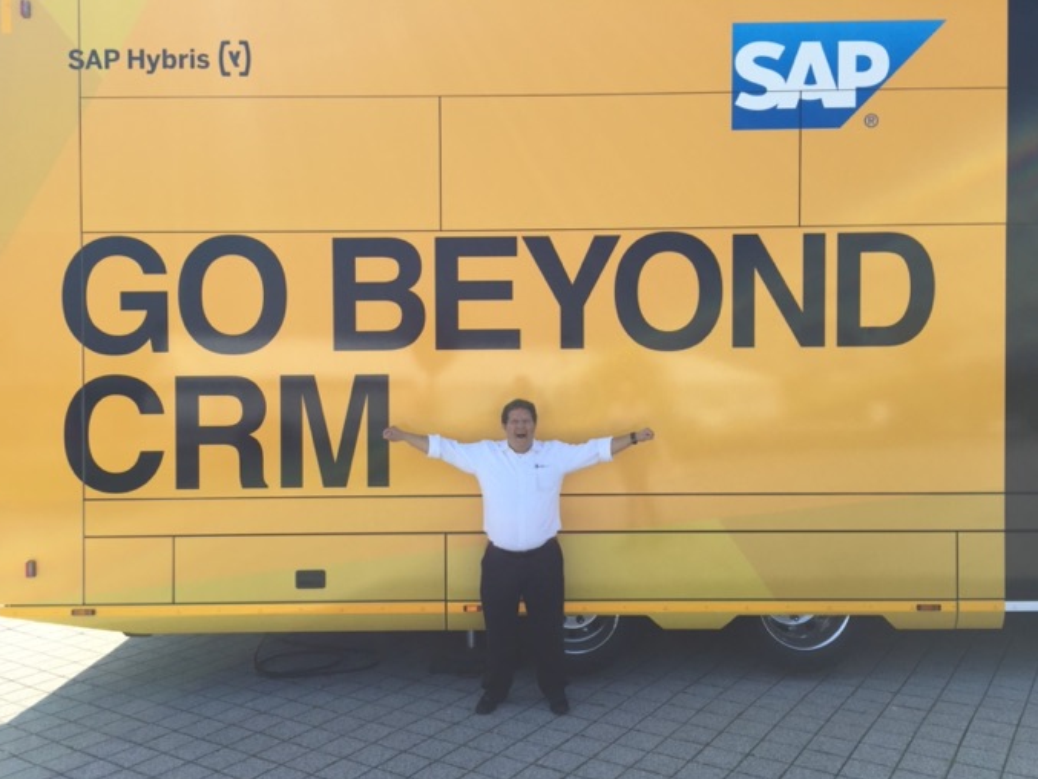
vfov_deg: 46.8
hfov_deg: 60.0
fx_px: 900
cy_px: 401
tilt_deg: -1.7
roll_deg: +0.5
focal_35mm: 30
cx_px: 512
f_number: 2.2
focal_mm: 4.15
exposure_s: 1/1014
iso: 32
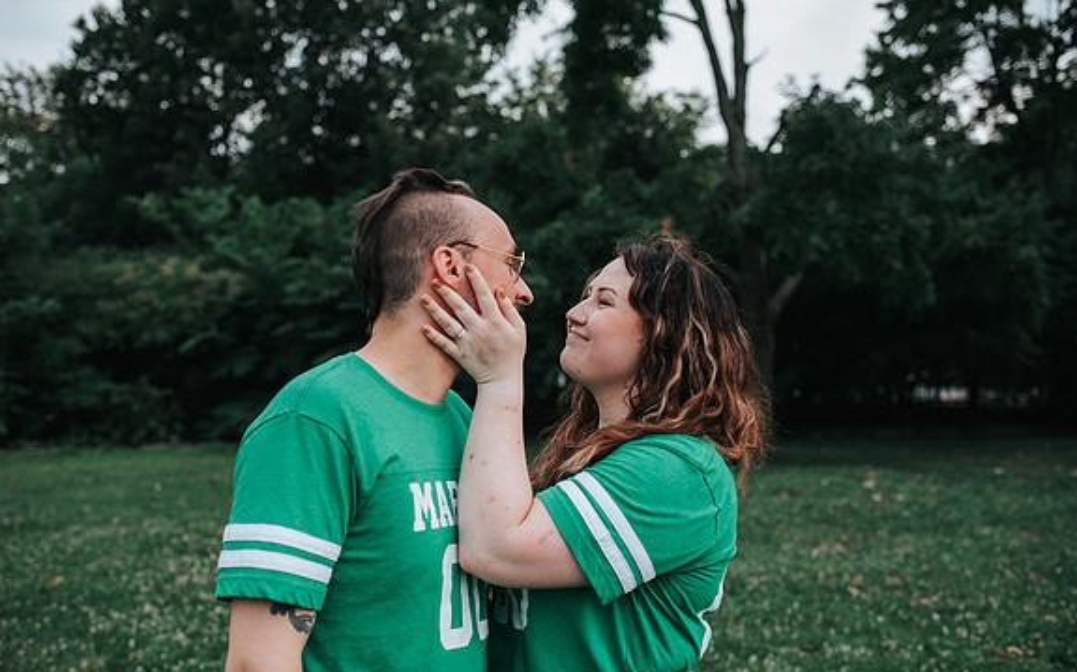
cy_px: 357
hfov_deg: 54.0
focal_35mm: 36
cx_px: 539
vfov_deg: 35.3
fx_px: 1056
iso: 560
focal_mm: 35
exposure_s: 1/1000
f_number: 3.2
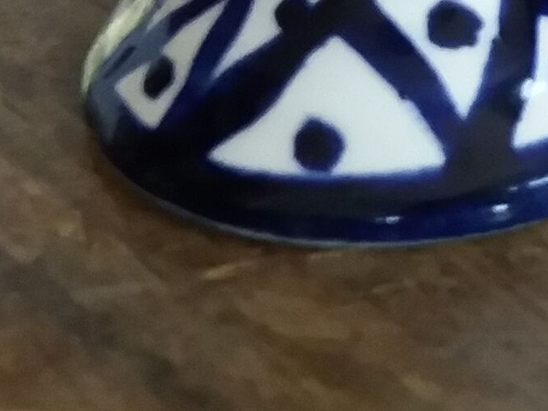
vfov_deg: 8.4
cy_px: -259
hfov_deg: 10.9
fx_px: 2723
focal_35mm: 172
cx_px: 890
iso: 125
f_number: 1.9
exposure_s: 1/33
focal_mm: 3.7
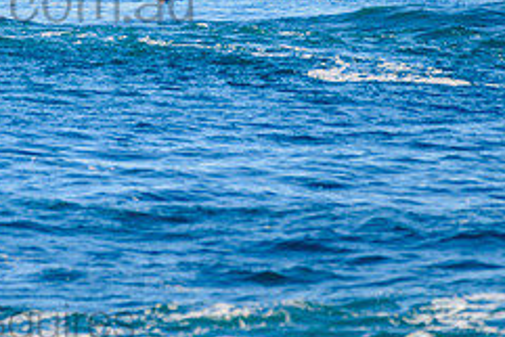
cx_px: 110
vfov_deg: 0.9
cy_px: -86
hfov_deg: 1.4
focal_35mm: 1475
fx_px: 20703
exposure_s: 1/2000
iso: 280
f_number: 5.6
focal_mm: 500
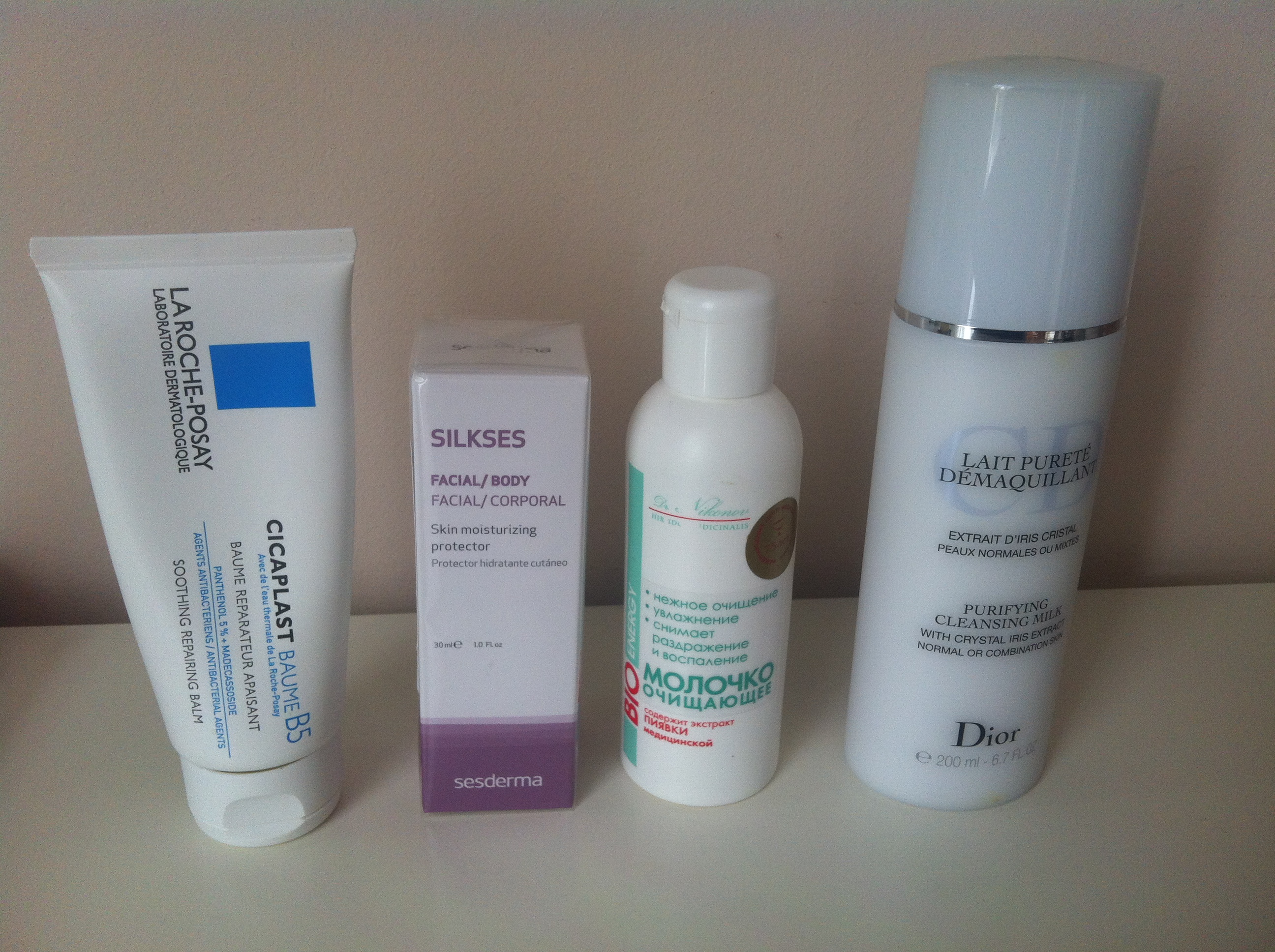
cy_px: 476
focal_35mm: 35
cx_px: 638
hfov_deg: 52.7
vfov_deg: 40.6
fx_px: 1287
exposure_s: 1/30
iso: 100
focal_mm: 3.85
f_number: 2.8
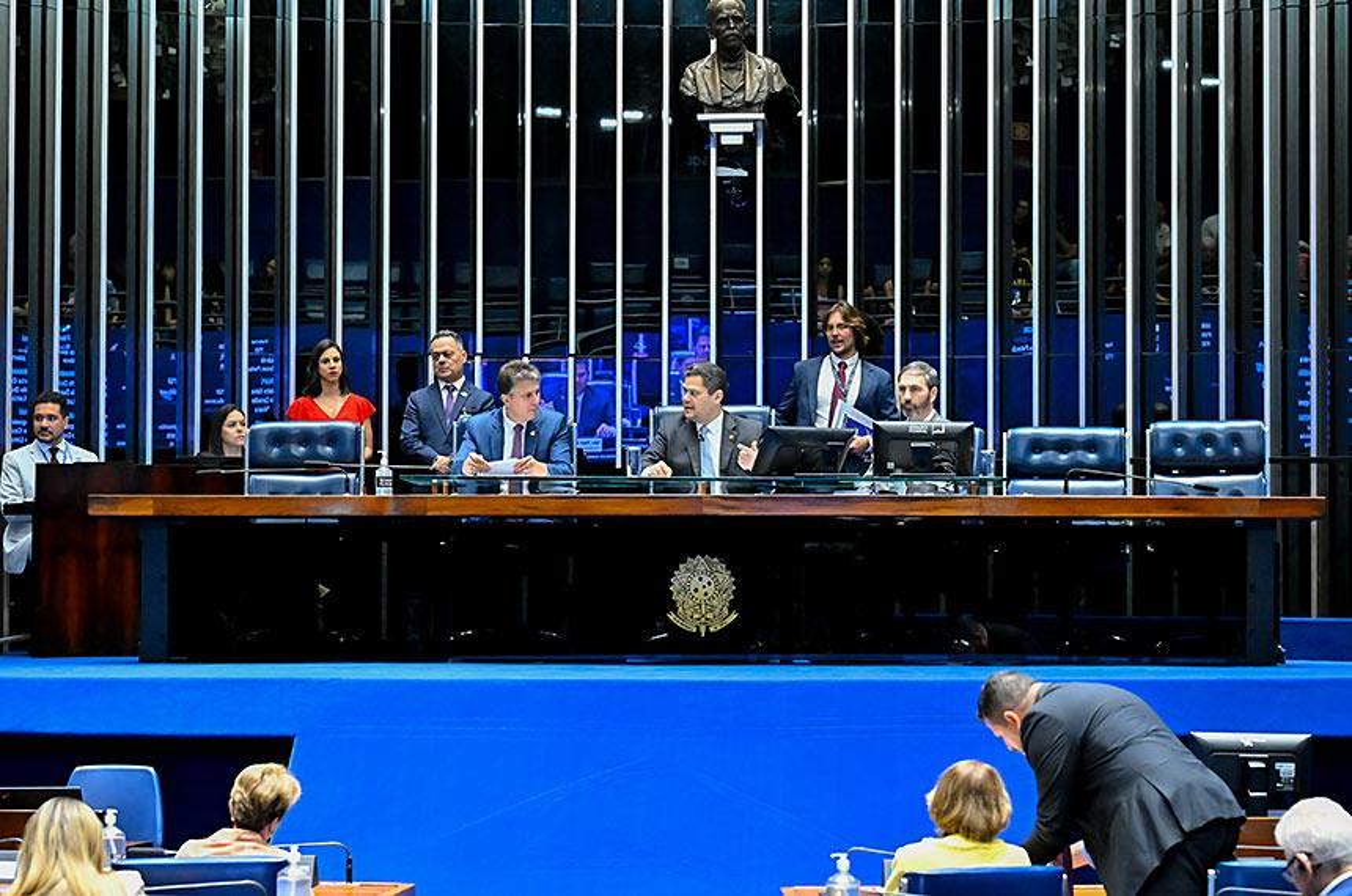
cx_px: 676
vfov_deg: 14.3
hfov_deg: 21.5
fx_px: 3561
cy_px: 448
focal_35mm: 95
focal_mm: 95
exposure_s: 1/120
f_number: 5.6
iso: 6400
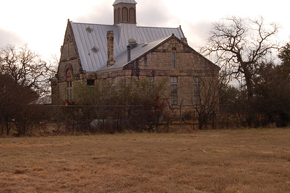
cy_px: 85
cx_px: 141
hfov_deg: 29.0
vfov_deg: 19.5
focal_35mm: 70
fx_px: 561
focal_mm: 35
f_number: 25
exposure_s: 1/160
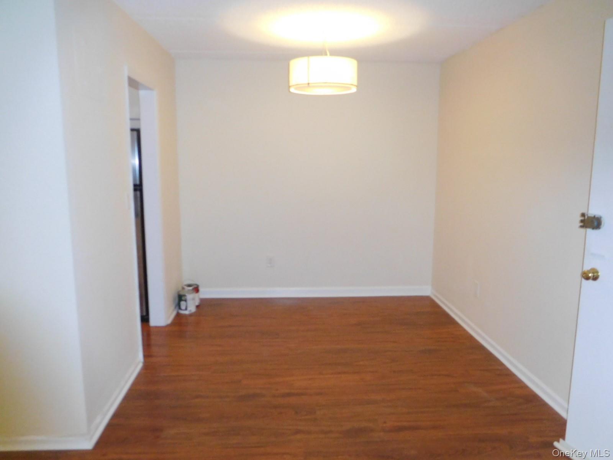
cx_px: 306
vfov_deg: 54.9
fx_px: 443
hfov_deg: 69.4
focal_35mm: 25
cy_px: 230
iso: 450
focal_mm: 4.5
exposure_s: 1/30
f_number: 3.4
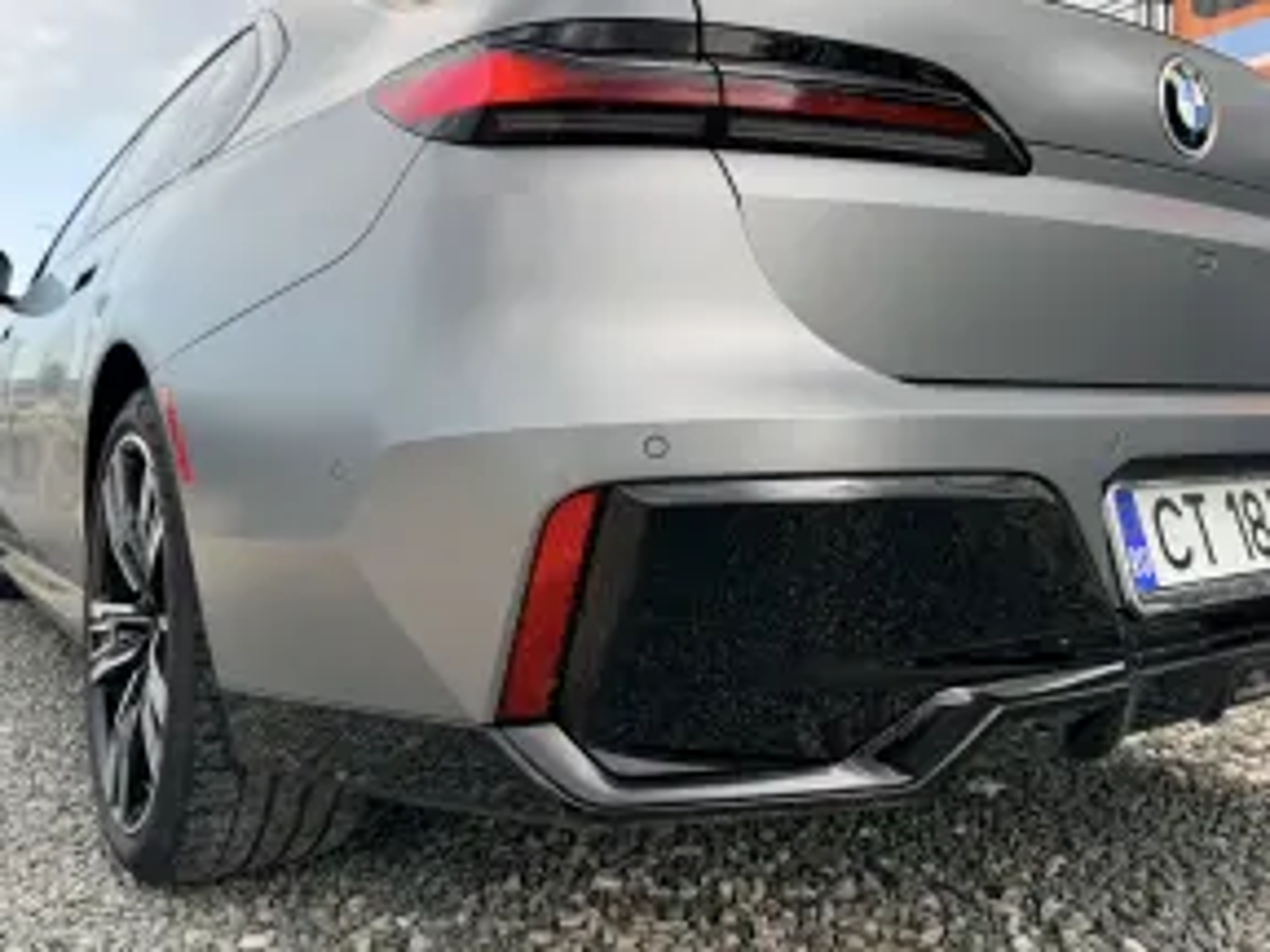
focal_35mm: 30
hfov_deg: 60.0
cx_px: 653
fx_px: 1101
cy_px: 383
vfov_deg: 46.5
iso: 100
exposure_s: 1/1192
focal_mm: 6.76
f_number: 1.78
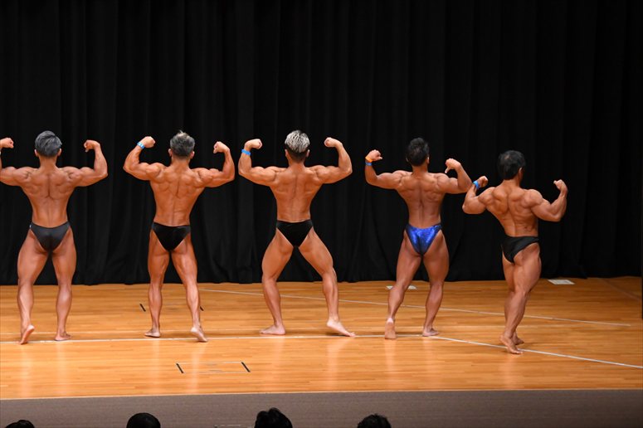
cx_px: 322
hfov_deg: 13.1
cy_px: 214
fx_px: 2803
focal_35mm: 157
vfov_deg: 8.7
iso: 4000
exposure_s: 1/400
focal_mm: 105
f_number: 5.6
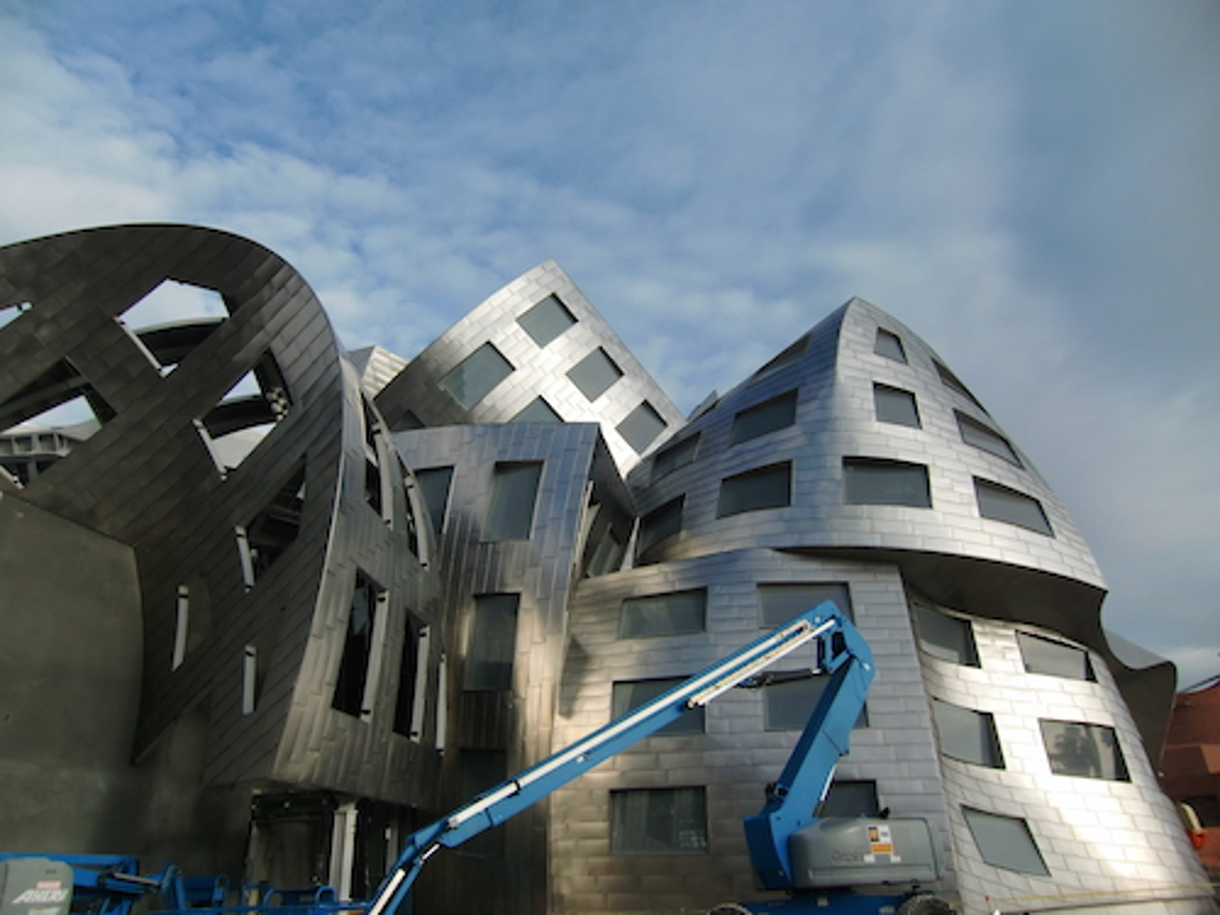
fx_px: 846
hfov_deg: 71.6
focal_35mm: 24
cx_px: 610
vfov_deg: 56.8
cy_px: 458
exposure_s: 1/200
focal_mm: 4.3
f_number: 7.5
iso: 100
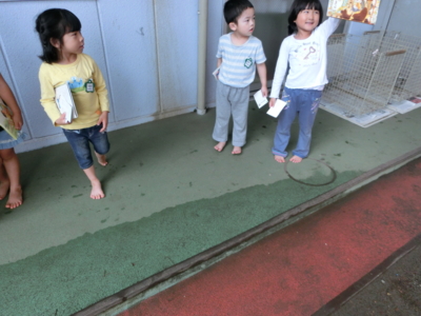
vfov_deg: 56.8
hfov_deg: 71.6
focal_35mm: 24
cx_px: 210
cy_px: 158
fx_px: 292
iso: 200
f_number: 3
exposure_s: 1/125
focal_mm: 4.24
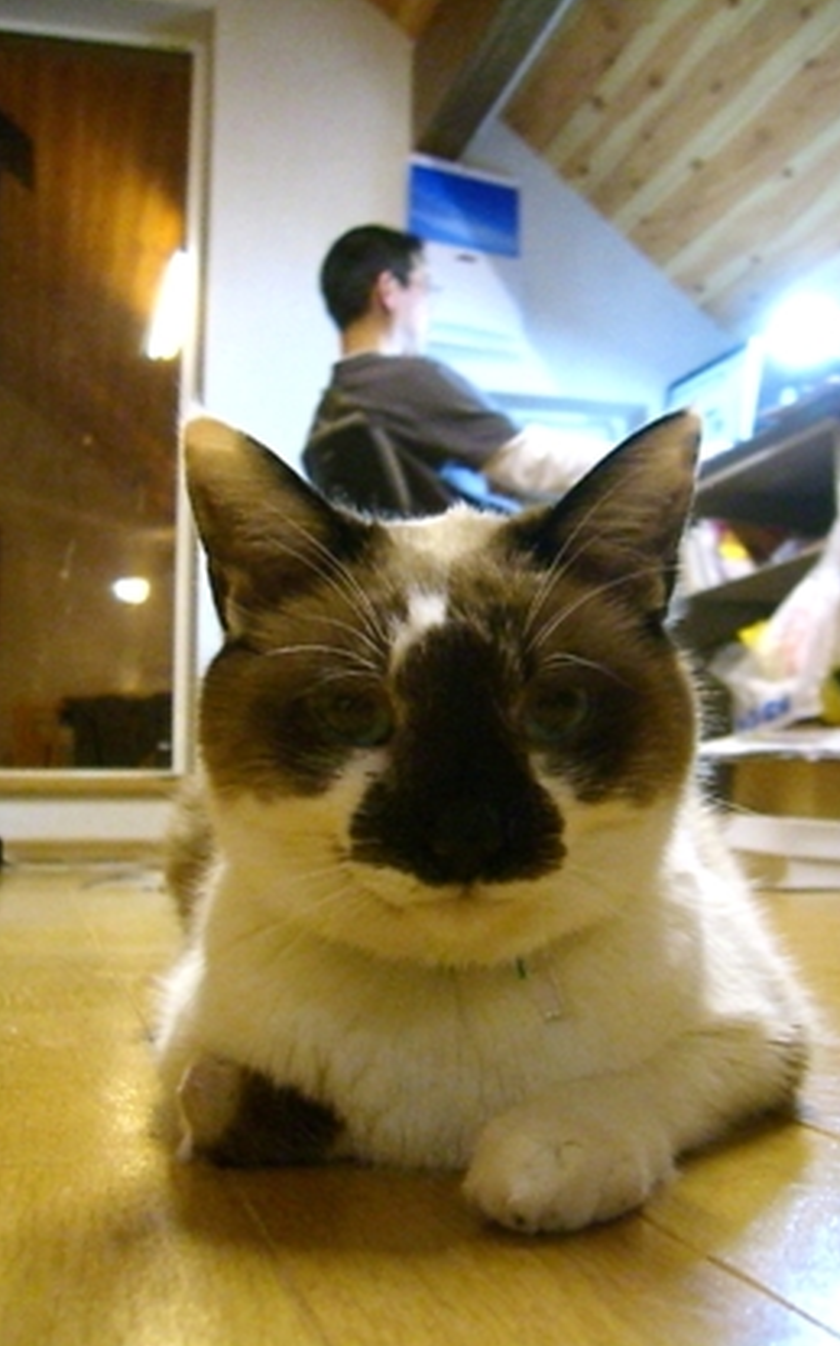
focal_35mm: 41
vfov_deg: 48.2
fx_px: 1503
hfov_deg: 31.2
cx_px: 462
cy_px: 671
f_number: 2.7
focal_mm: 6.2
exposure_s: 1/50
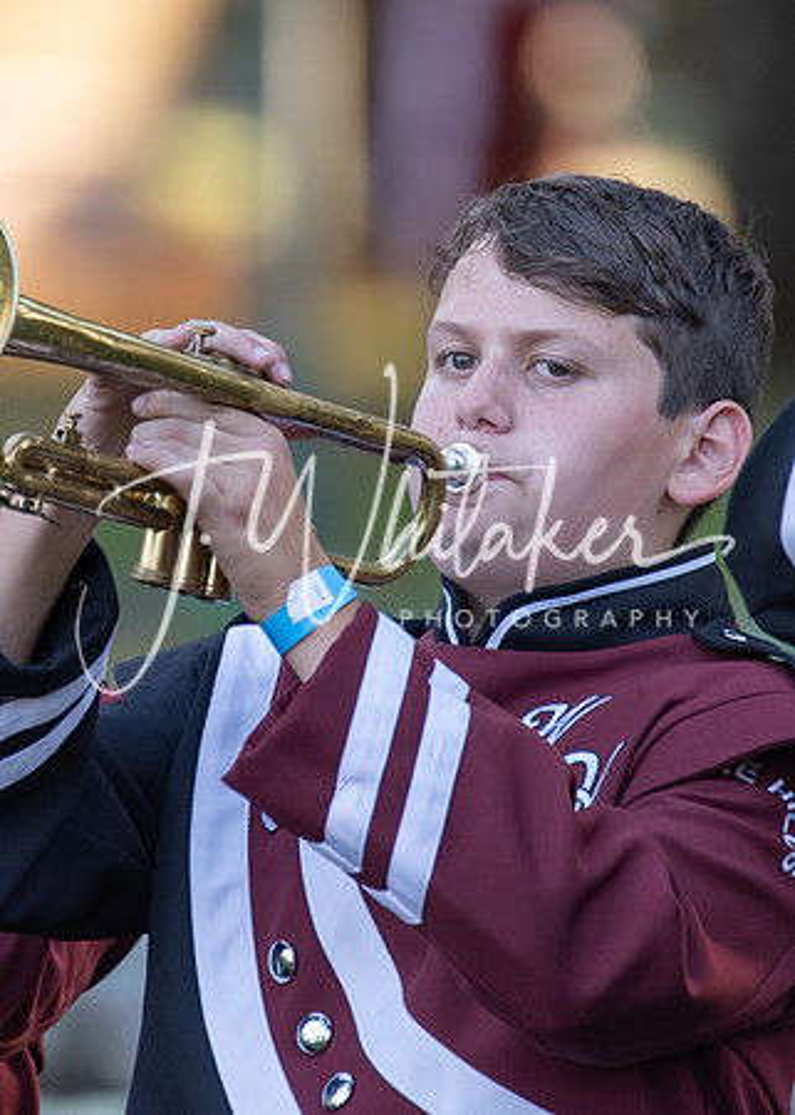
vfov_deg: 1.9
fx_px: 33849
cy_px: 437
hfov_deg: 1.3
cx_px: 269
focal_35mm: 1070
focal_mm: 600
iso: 800
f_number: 6.3
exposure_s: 1/250
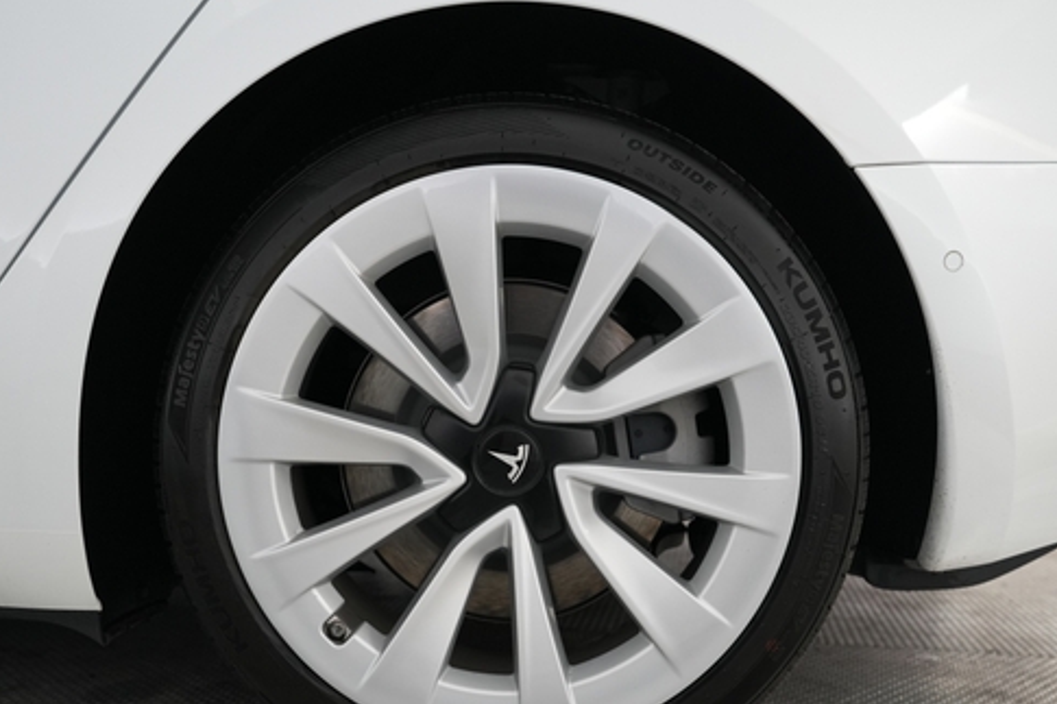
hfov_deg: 57.2
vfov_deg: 39.6
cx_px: 512
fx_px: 969
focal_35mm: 33
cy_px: 458
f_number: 2.8
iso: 2000
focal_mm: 25
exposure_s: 1/160
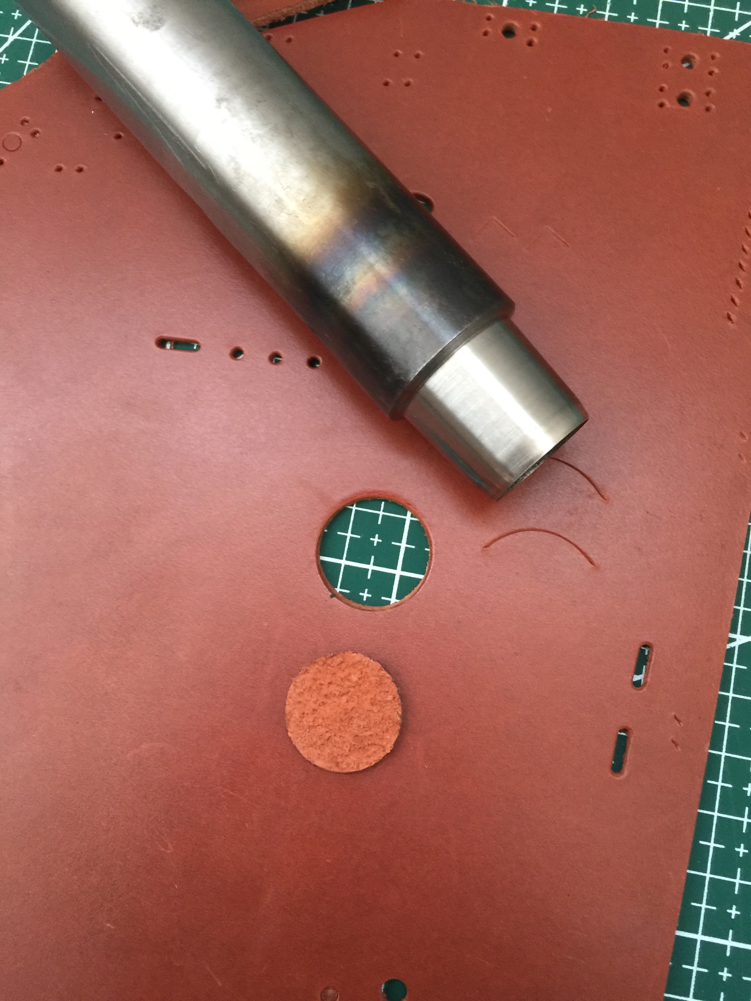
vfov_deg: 61.7
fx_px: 839
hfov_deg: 48.2
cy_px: 500
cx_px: 376
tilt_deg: -82.4
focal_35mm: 29
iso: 100
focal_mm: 4.15
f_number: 2.2
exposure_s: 1/10
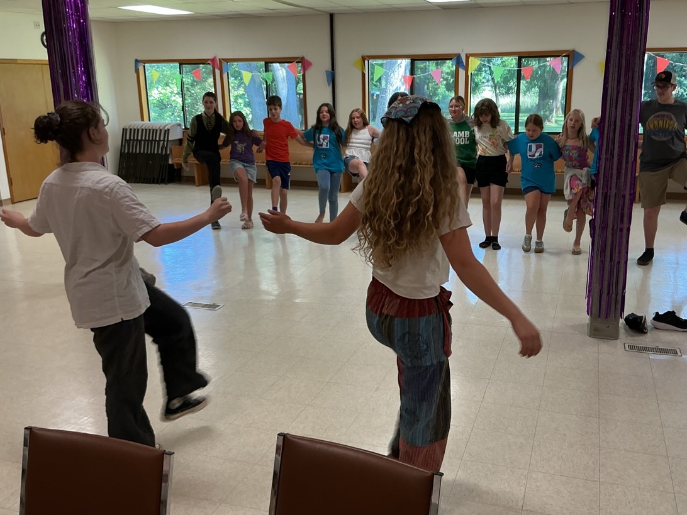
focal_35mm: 34
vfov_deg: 41.8
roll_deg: +0.3
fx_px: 675
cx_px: 377
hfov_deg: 53.9
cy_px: 261
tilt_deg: -16.0
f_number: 1.8
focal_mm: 3
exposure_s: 1/60
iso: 50
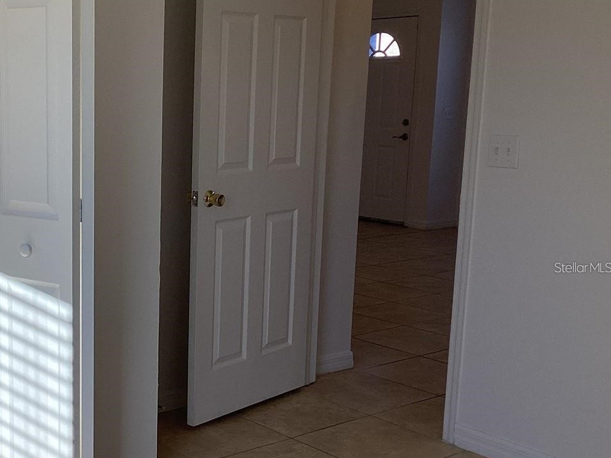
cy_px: 267
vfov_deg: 28.0
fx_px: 918
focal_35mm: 52
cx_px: 102
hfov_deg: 35.4
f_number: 2.4
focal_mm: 3.3
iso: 25
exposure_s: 1/476
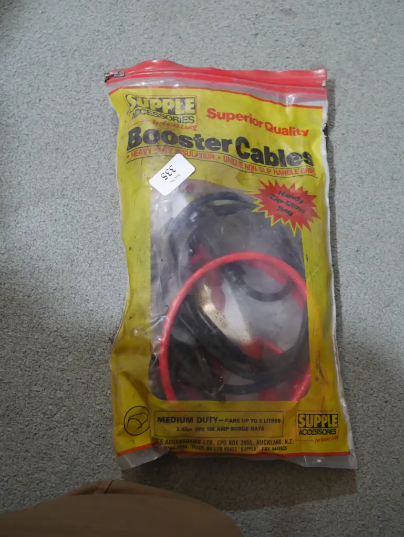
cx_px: 202
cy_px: 268
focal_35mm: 40
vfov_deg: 46.8
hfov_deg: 36.0
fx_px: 622
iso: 640
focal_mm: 20
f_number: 4.4
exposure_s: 1/60
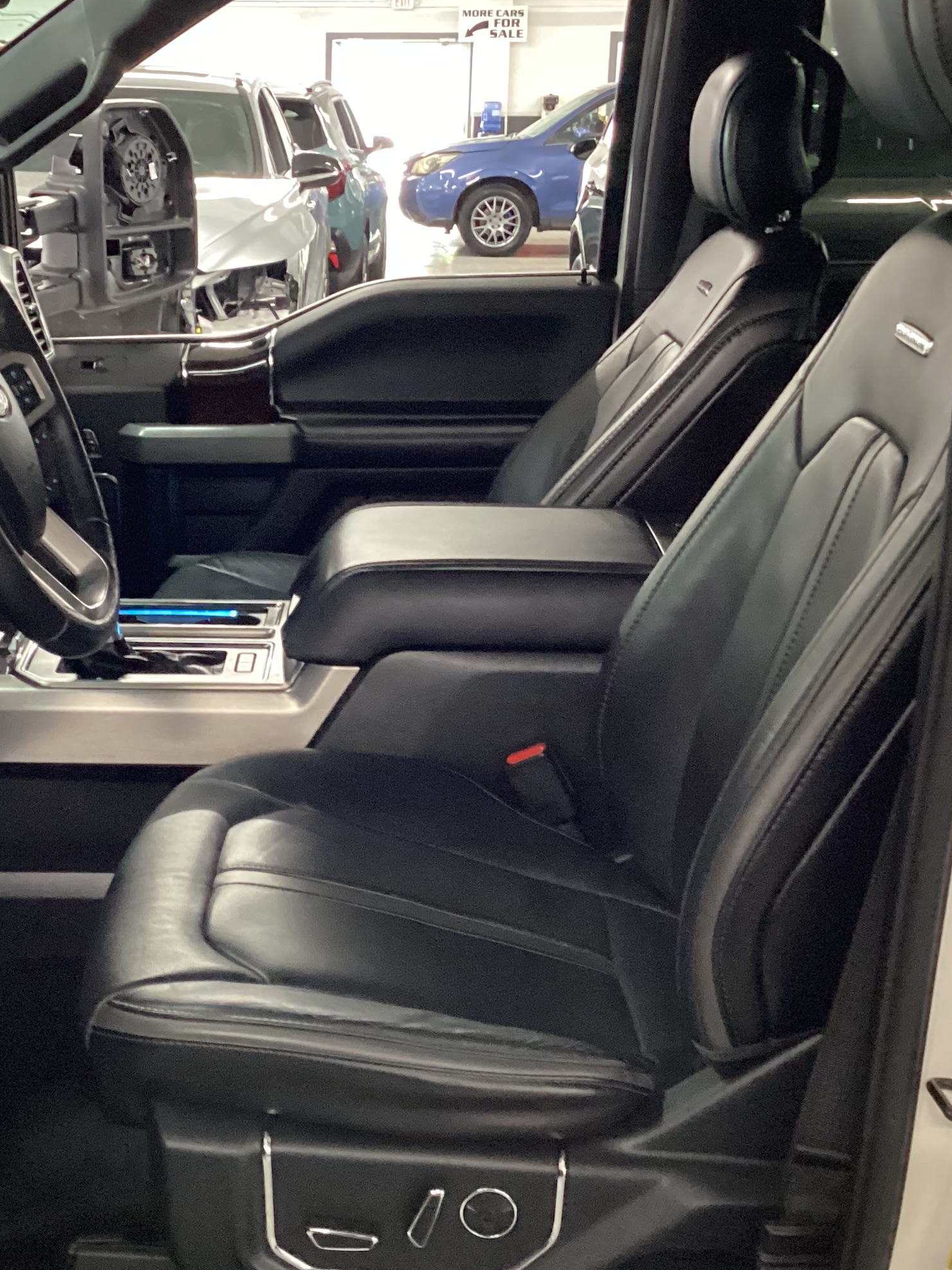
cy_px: 645
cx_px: 278
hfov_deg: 28.3
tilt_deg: -18.1
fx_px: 1870
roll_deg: -0.6
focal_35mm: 51
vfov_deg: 37.5
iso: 500
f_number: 2.4
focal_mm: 3.3
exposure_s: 1/30
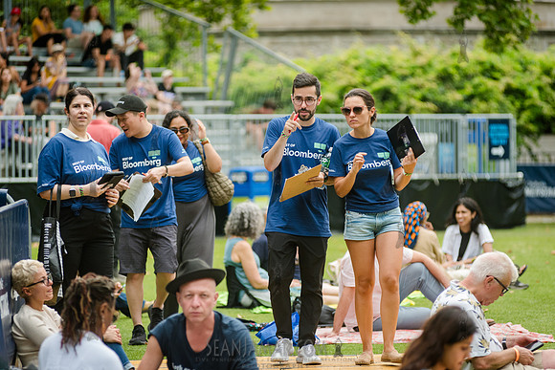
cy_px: 185
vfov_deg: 7.4
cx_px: 278
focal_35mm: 185
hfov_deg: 11.1
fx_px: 2853
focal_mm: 185
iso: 1000
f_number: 3.5
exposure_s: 1/1000
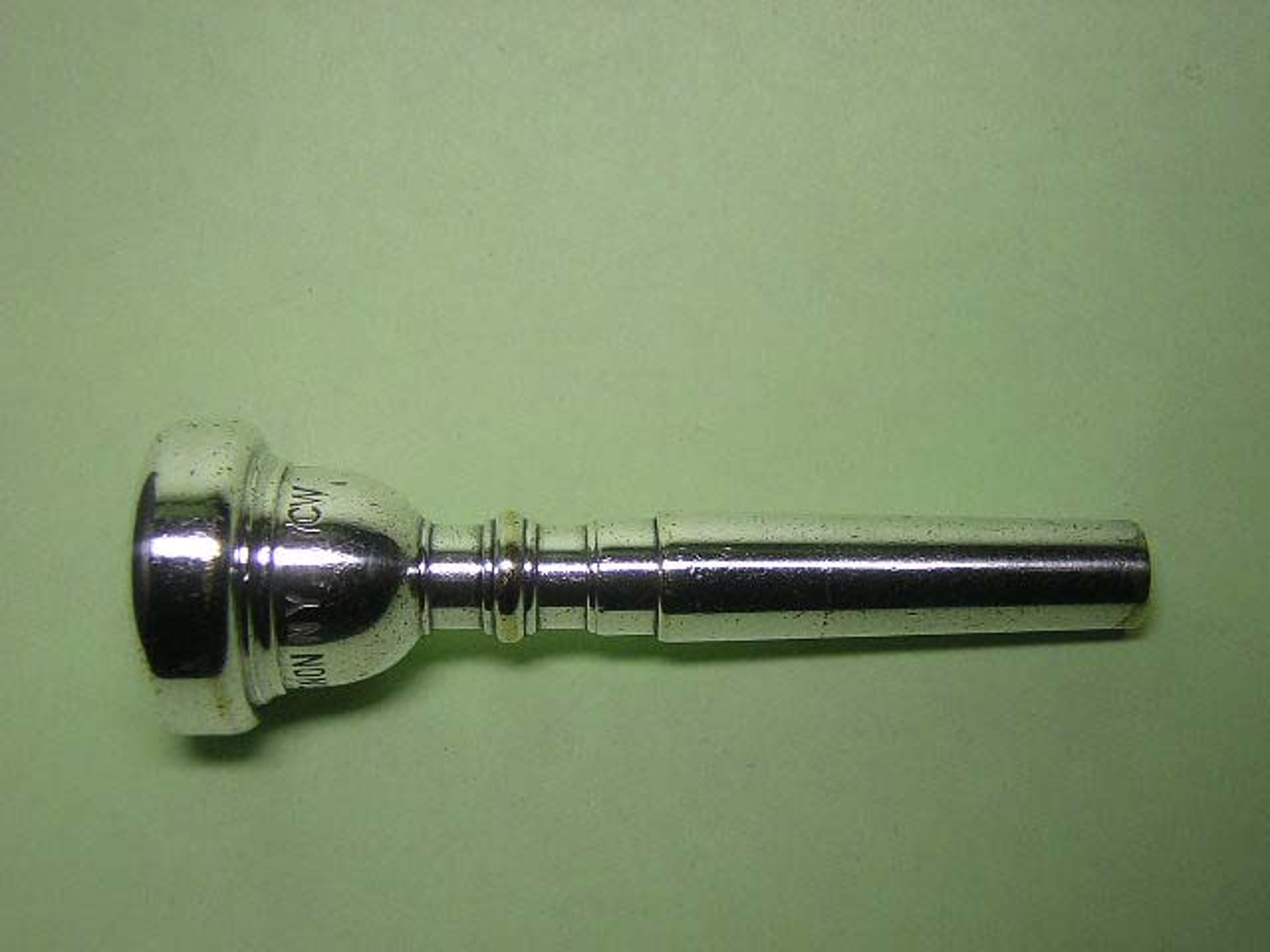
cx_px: 635
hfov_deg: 40.4
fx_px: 1724
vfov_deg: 30.9
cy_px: 476
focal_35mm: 47
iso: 100
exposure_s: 1/107
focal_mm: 6.1
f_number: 2.9
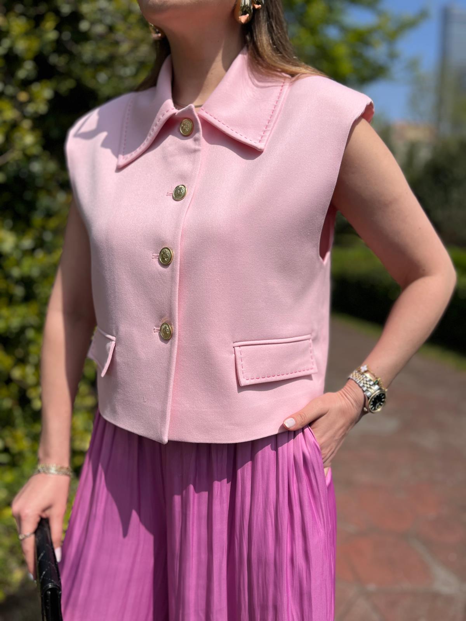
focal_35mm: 26
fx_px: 467
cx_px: 233
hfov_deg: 53.1
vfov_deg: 67.3
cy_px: 310
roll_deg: -0.4
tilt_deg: -9.2
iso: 50
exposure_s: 1/7874
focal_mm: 5.1
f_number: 1.6
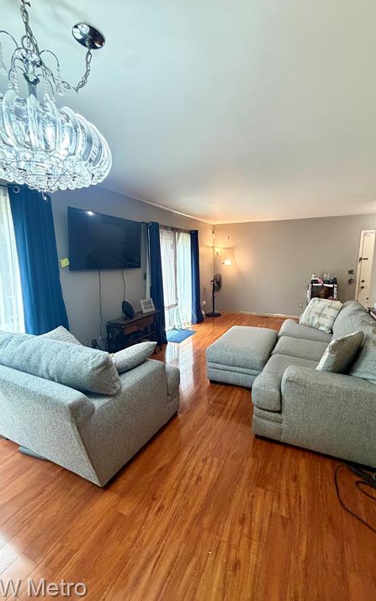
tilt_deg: -9.4
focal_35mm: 15
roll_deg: +0.2
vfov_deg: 101.5
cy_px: 300
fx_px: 246
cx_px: 206
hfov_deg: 74.6
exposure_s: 1/60
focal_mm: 2.22
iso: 500
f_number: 2.2
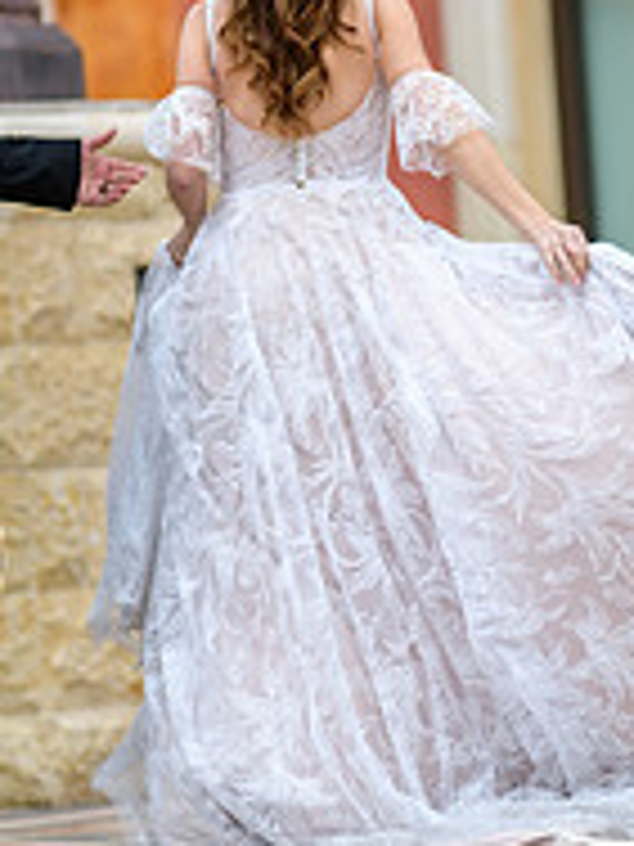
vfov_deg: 4.3
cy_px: 243
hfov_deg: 3.2
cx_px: 351
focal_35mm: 461
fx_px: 11258
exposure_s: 1/2000
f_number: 2.8
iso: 400
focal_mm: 200
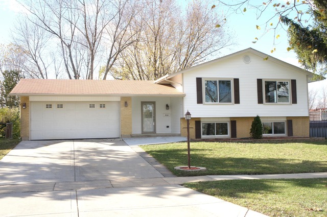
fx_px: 327
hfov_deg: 53.2
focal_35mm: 36
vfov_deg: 36.8
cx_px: 164
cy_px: 108
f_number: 13
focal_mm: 24
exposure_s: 1/100
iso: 200
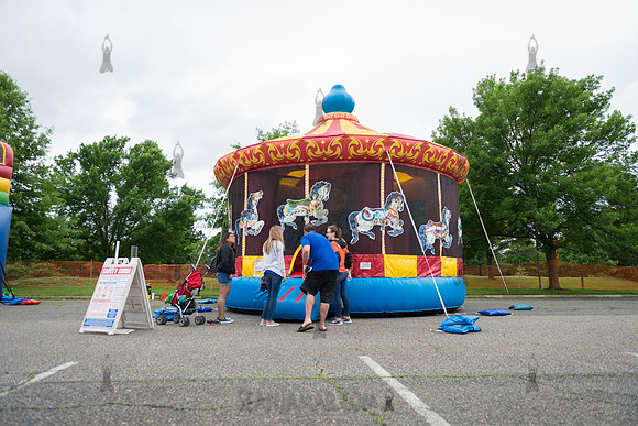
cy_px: 213
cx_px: 319
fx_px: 425
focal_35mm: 24
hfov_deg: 73.7
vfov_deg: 53.2
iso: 200
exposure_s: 1/800
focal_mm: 24
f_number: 3.5
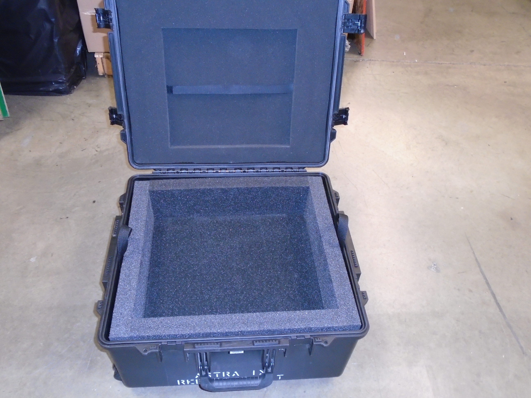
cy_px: 199
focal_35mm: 31
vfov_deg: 45.4
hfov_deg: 58.4
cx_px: 266
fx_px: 476
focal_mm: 5.5
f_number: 3.5
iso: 500
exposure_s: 1/40
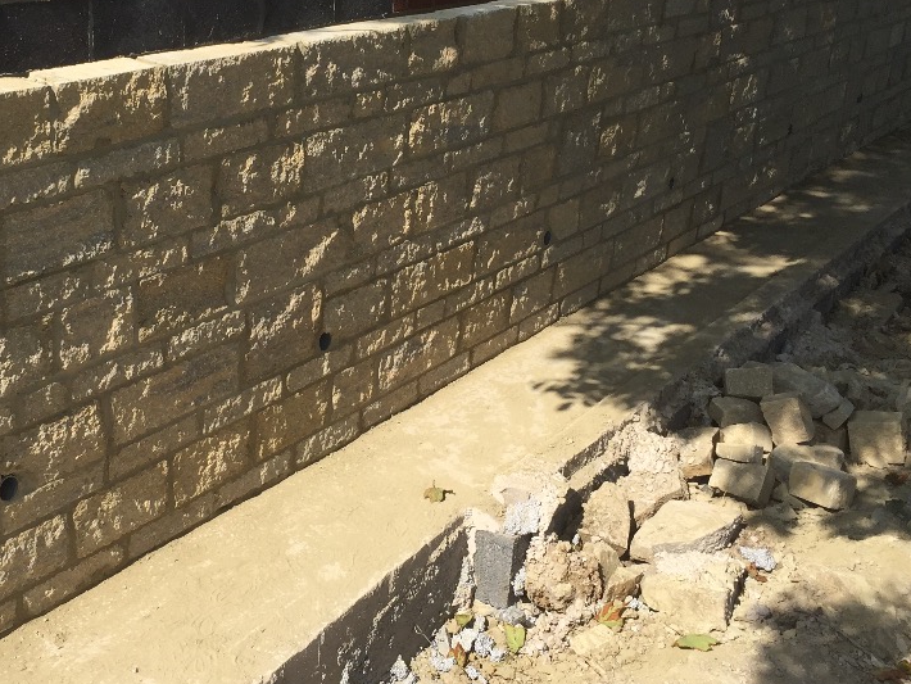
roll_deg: -5.0
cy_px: 313
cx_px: 316
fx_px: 1290
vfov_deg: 29.7
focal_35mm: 49
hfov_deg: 38.5
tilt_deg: -21.9
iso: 32
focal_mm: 4.15
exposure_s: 1/1980
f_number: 2.2
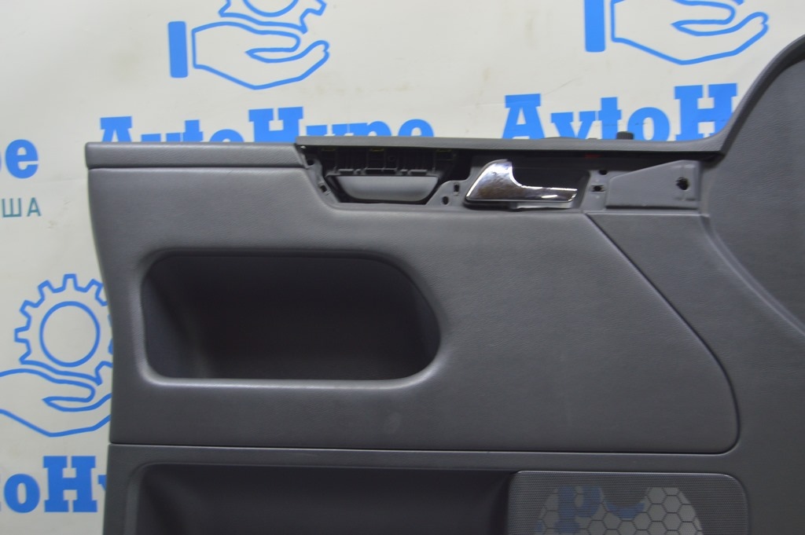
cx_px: 402
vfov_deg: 29.8
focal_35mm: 45
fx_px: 1005
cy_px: 268
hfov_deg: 43.6
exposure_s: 1/20
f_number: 5.6
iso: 400
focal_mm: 30
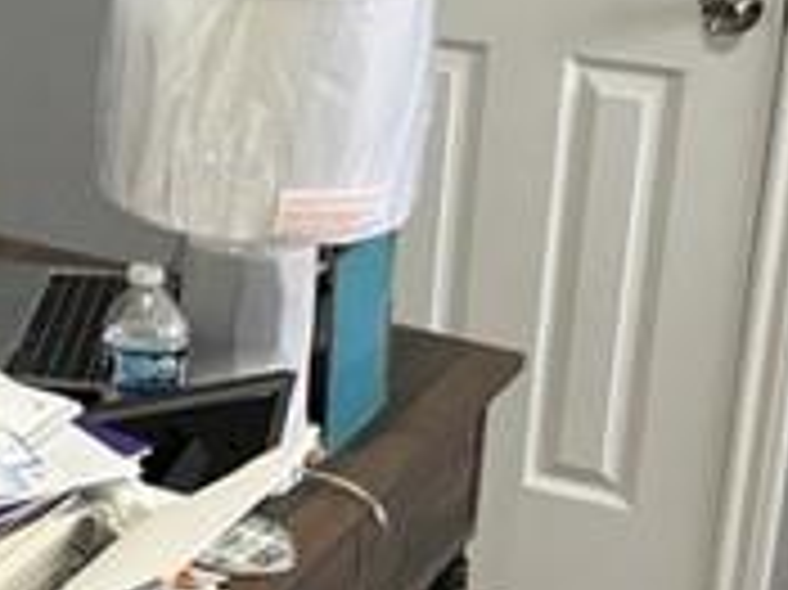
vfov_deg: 15.5
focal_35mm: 95
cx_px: -95
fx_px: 2161
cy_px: 252
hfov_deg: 19.7
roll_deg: +0.7
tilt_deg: -20.8
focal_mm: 5.7
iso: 320
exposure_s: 1/60
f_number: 1.5
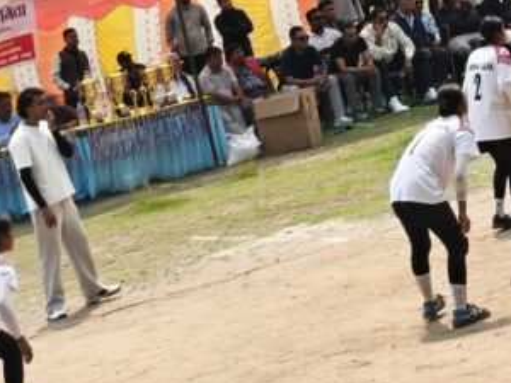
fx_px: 2879
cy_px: -155
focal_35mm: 195
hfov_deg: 9.9
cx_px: 663
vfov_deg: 7.5
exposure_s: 1/1225
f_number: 1.85
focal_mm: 7.1
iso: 101
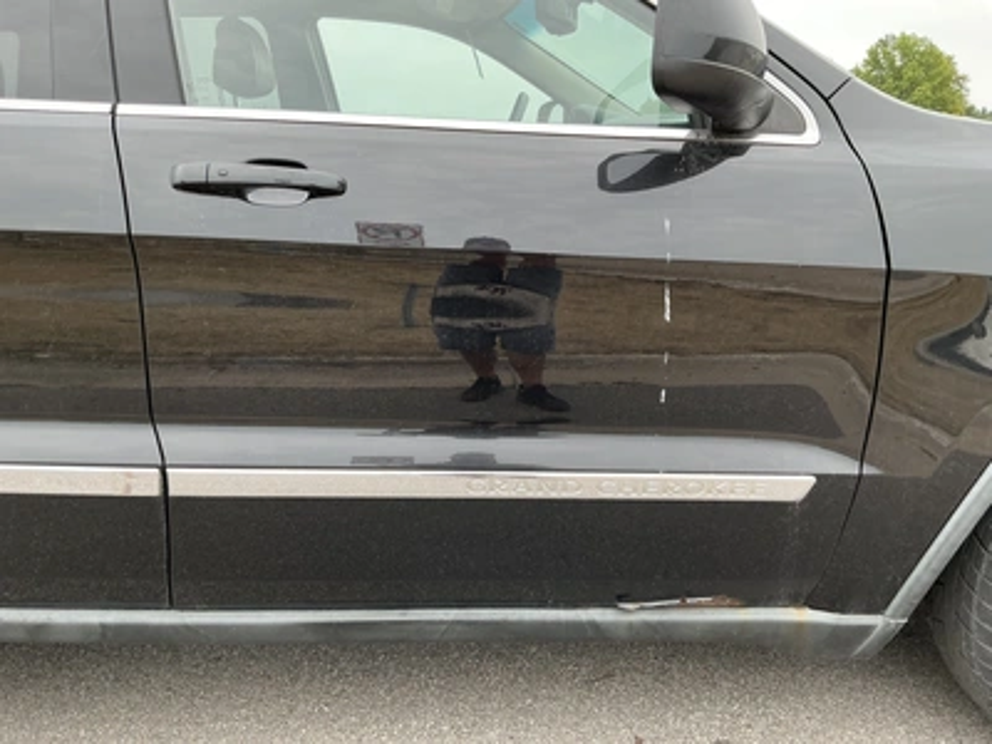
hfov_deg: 63.4
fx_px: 802
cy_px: 372
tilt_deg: -12.0
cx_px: 496
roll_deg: +0.8
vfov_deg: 49.7
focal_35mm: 28
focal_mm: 3
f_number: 1.8
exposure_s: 1/201
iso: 20
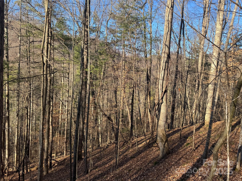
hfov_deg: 71.6
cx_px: 121
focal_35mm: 24
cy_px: 90
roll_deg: -4.0
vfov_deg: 56.8
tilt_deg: -6.2
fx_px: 168
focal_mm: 6.76
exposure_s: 1/1010
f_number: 1.78
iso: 80
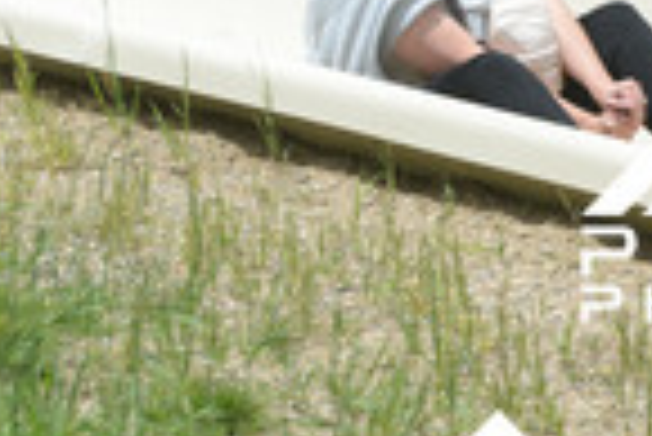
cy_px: 133
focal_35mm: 537
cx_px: 755
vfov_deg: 2.6
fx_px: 9735
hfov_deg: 3.8
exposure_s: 1/640
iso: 200
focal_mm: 195
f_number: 6.3
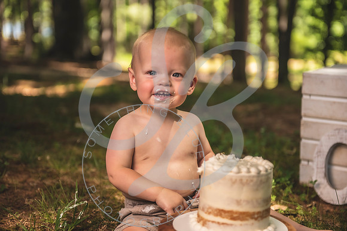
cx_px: 174
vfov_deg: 19.5
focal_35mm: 70
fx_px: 675
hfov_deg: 28.8
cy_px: 116
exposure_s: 1/400
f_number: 2.8
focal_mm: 70
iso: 200
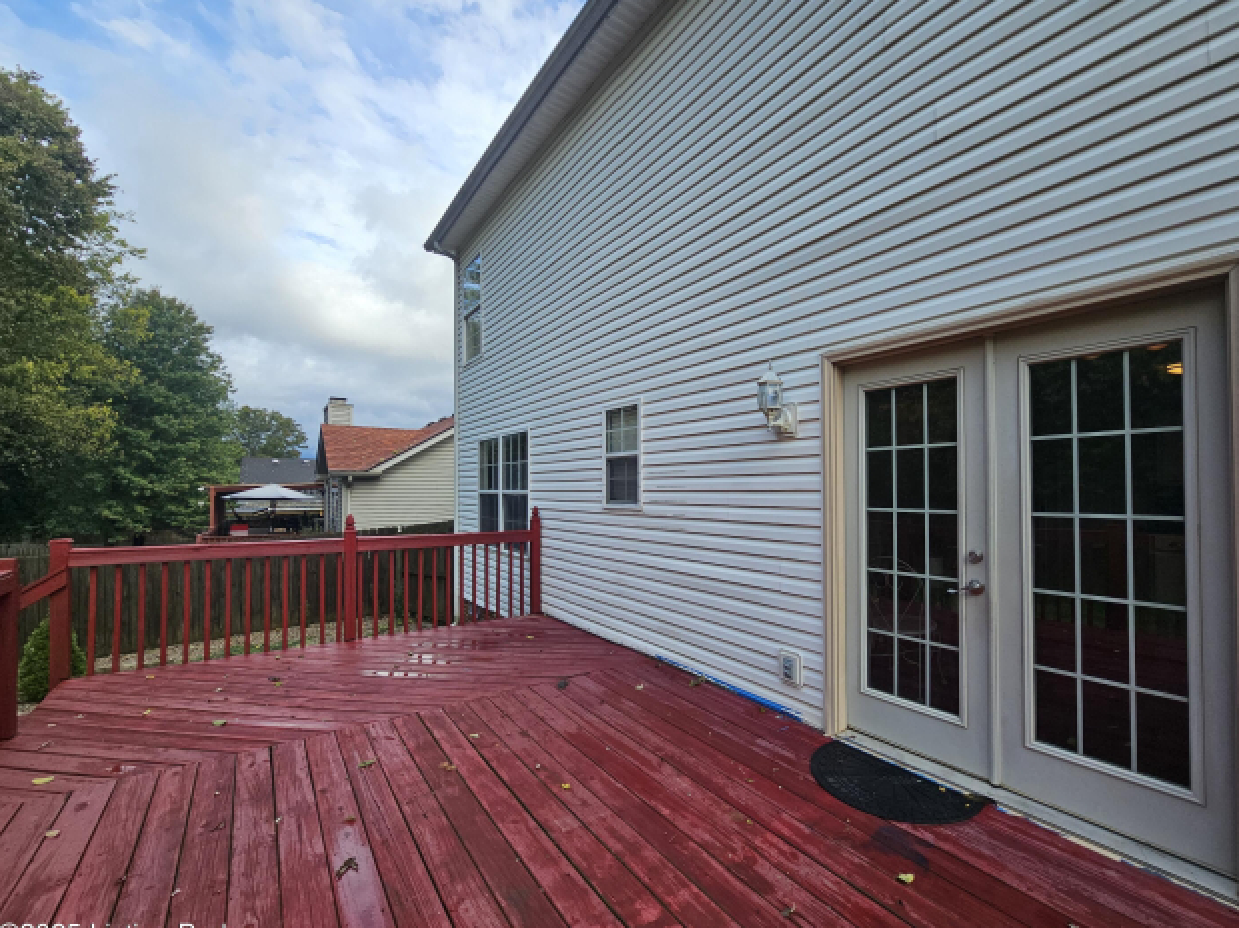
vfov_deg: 85.6
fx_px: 501
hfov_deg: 101.9
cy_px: 480
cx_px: 664
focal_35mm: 14
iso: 50
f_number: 2.2
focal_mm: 2.2
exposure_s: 1/1262
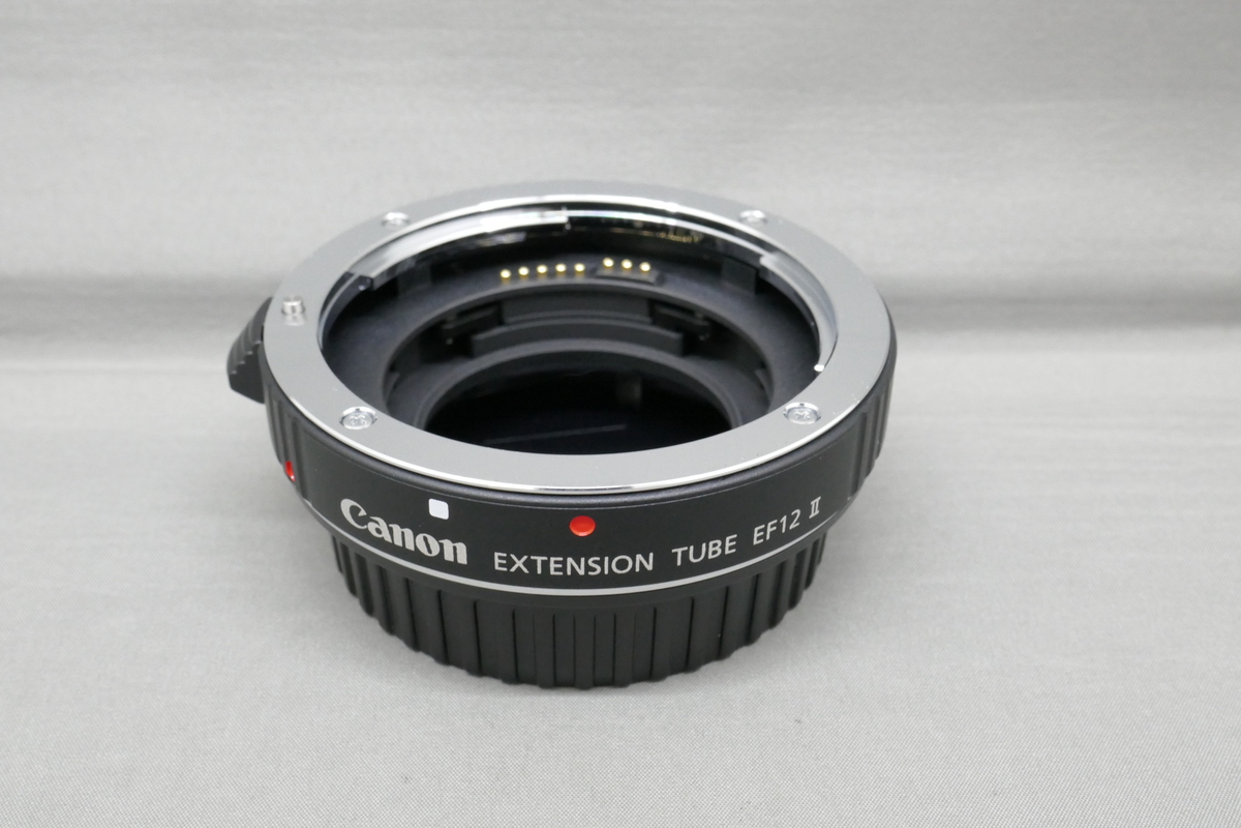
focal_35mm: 43
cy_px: 414
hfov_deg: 45.4
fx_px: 1482
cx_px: 620
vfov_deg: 31.2
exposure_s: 1/13
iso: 1600
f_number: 8
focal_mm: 15.6
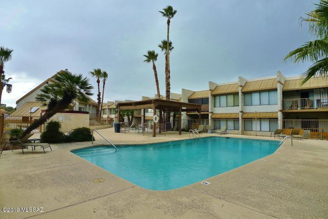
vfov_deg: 53.1
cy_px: 110
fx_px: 219
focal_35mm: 24
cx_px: 164
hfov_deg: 73.7
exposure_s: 1/320
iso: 80
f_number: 2.8
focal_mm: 5.1
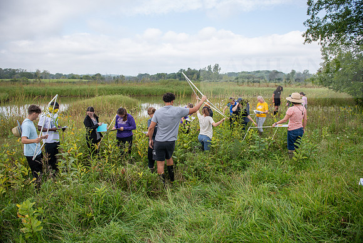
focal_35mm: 24
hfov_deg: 73.7
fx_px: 242
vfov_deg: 53.2
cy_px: 122
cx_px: 182
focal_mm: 24
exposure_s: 1/400
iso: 100
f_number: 3.5
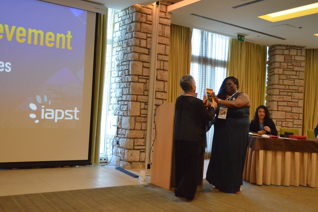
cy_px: 105
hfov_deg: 48.5
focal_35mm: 40
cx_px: 157
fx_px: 353
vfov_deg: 33.4
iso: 6400
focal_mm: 26
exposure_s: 1/320
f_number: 4.2
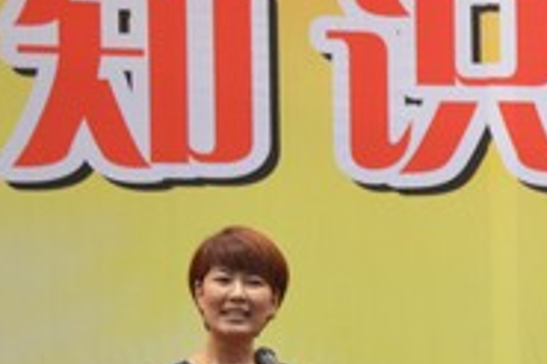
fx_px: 4190
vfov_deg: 5.0
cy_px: 308
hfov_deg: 7.4
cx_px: 713
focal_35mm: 276
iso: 800
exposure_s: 1/30
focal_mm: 68
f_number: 4.8
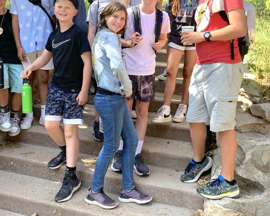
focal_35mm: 44
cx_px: 127
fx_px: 352
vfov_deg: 33.4
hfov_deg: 42.0
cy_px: 50
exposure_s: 1/157
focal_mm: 4.25
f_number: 1.8
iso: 25
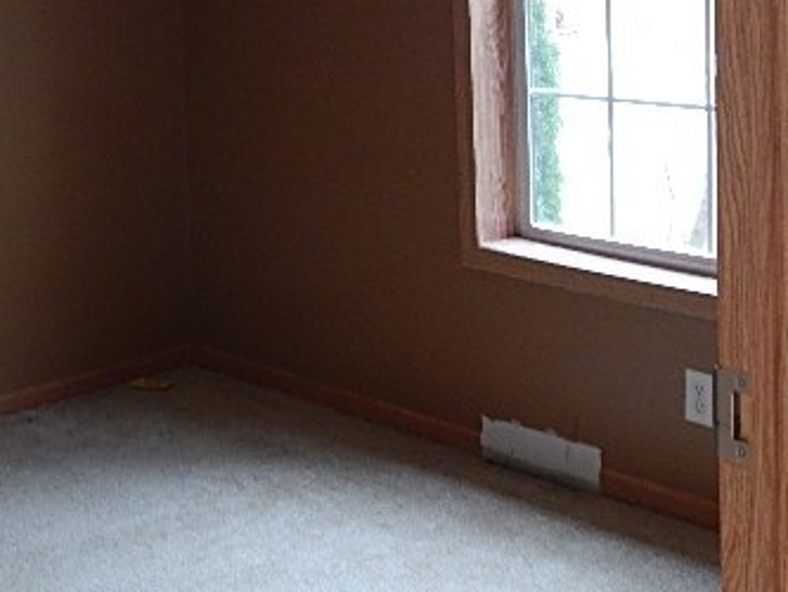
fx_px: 1662
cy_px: 59
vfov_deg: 19.8
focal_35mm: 73
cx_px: 334
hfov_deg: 26.6
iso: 400
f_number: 3.4
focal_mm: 6.8
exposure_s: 1/30
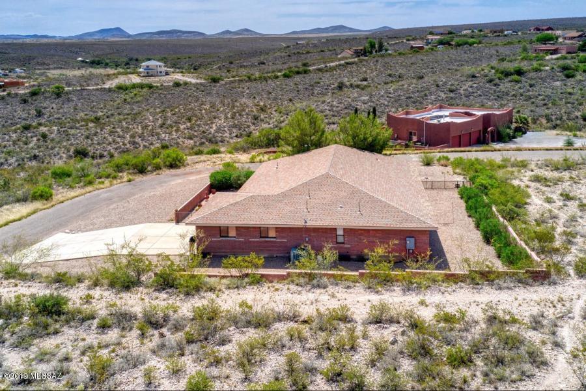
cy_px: 196
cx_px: 293
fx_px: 456
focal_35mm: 28
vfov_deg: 46.4
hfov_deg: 65.5
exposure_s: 1/50
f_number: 7.1
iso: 100
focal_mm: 10.3
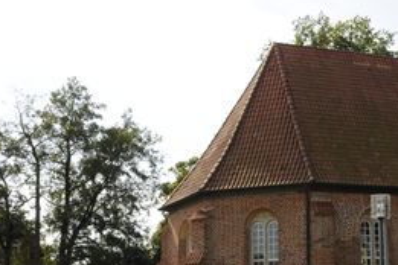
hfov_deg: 25.2
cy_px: 149
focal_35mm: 76
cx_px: 410
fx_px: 840
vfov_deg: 17.9
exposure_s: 1/250
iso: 200
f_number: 8
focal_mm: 22
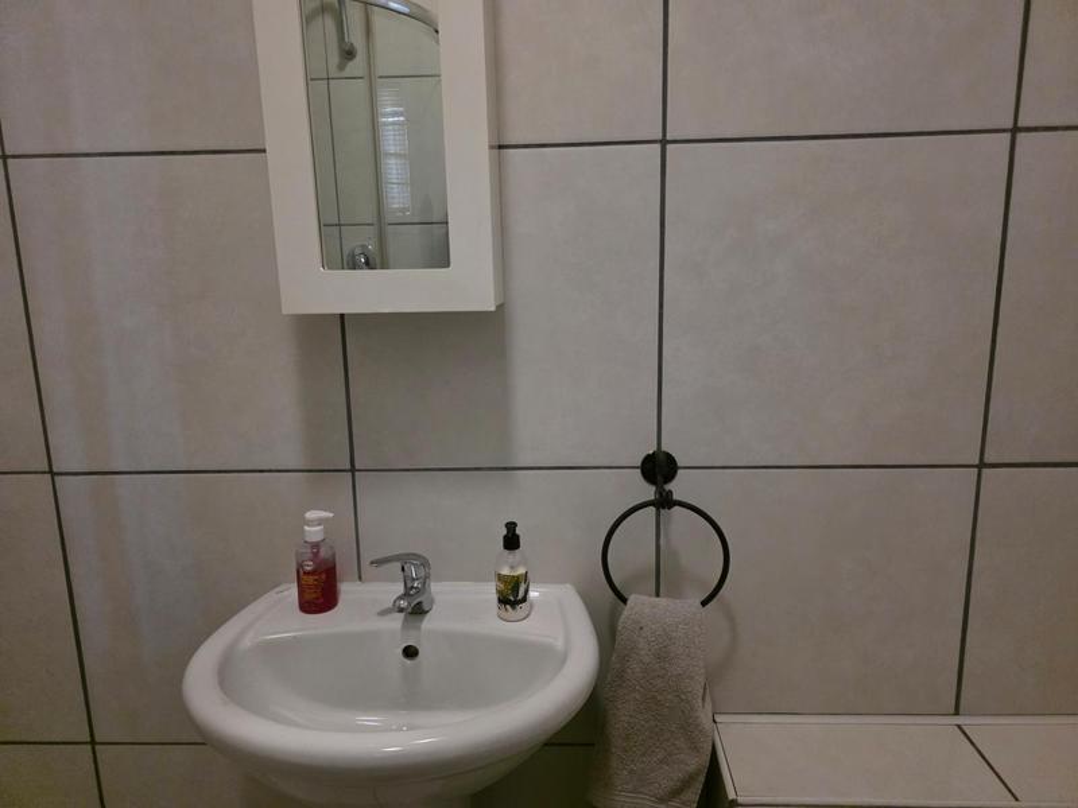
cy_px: 404
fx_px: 716
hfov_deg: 73.9
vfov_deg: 58.9
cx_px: 539
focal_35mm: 23
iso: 2000
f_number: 1.7
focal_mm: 6.3
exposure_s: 1/100
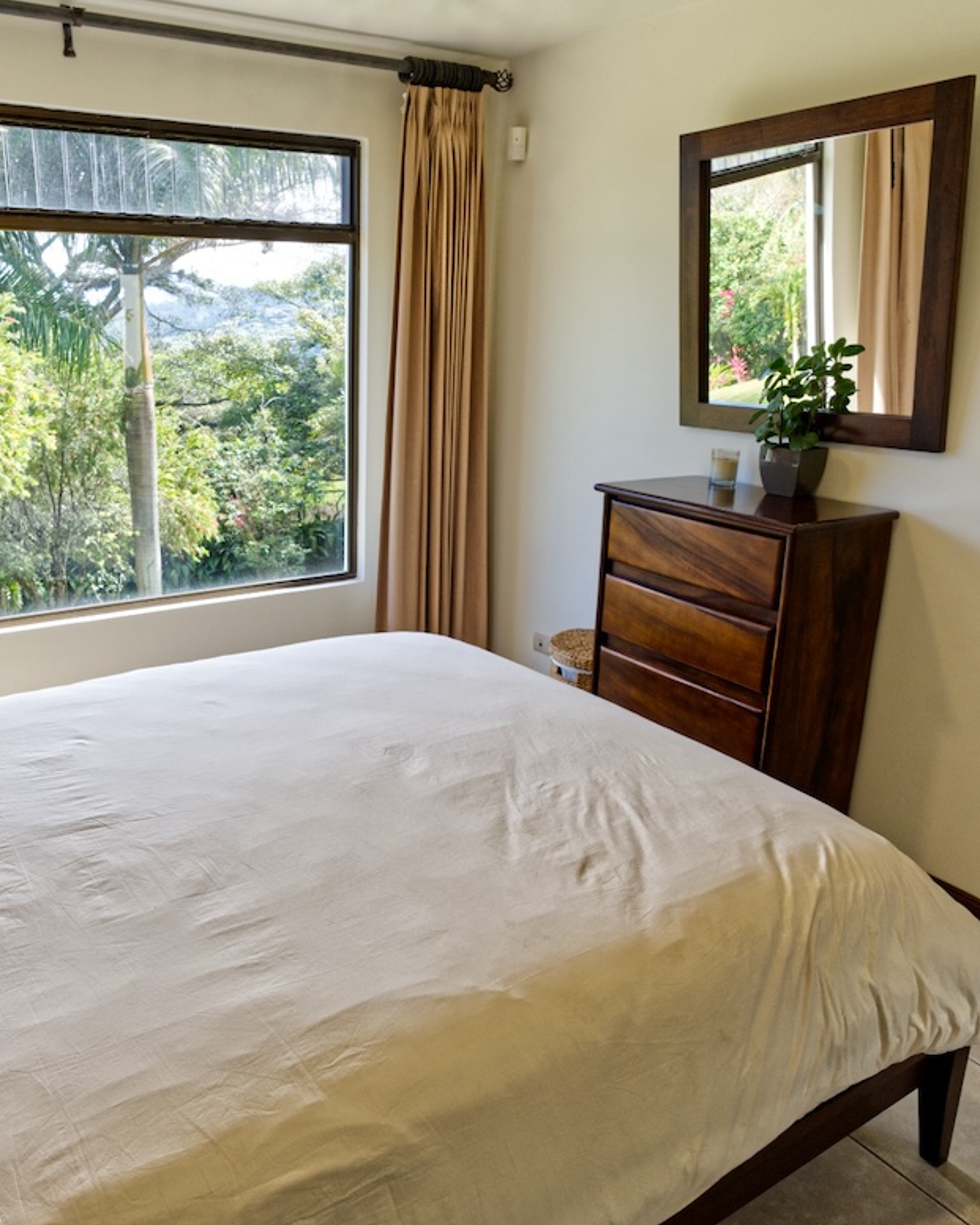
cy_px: 605
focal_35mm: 29
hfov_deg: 49.5
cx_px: 374
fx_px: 1052
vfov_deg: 60.5
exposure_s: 1/100
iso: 400
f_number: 8
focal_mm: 20
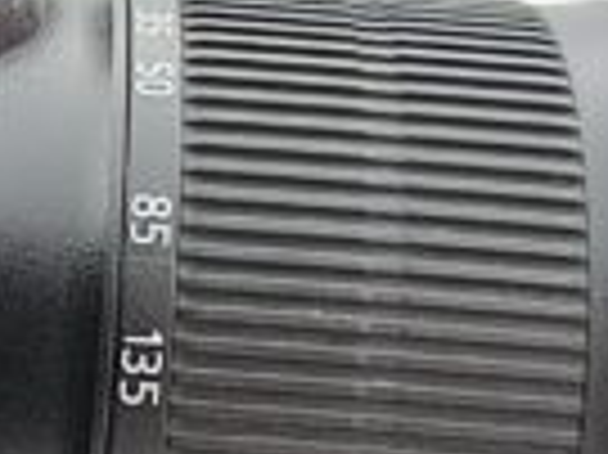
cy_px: 384
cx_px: -297
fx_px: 1597
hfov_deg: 19.0
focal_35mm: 91
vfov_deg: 16.1
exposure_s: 1/50
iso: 164
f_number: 2
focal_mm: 1.83
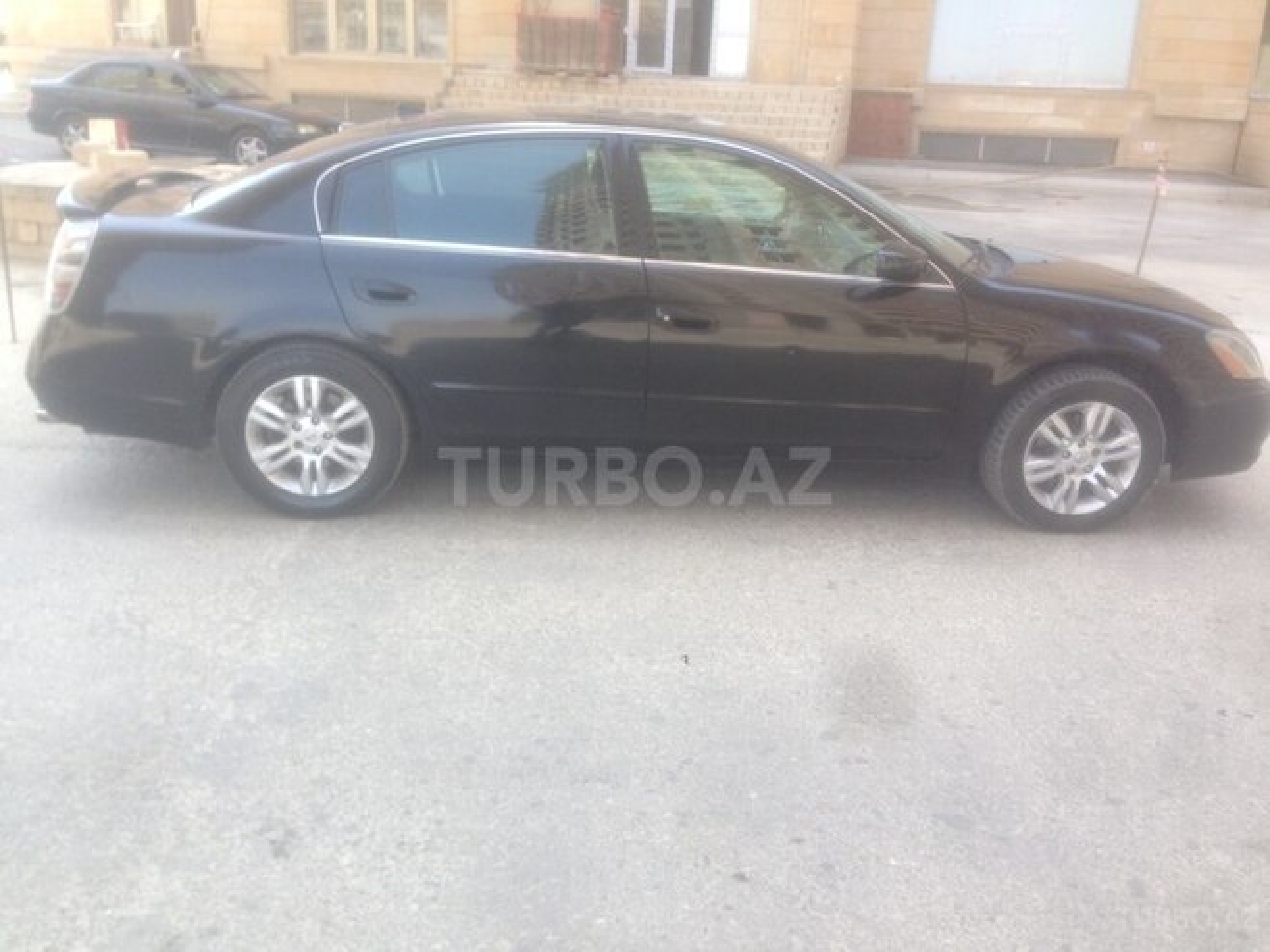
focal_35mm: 33
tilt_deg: -15.5
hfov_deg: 55.4
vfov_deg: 42.9
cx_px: 635
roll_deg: -1.5
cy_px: 476
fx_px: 1211
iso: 50
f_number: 2.4
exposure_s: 1/145
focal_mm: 4.12
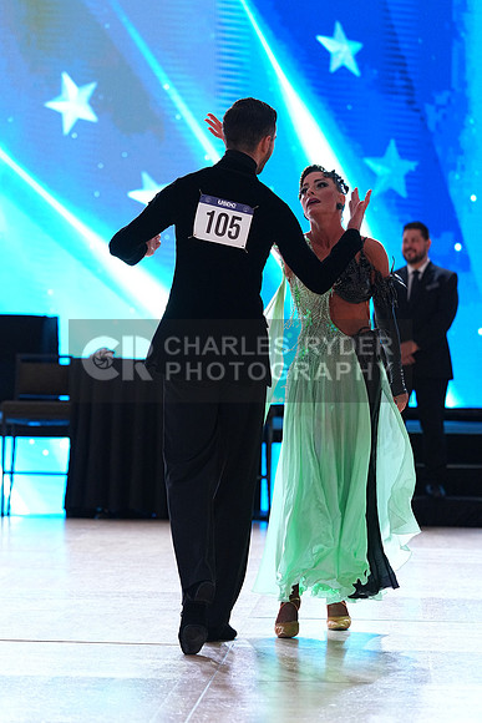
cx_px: 241
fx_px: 2709
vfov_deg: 15.2
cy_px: 362
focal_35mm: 135
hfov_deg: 10.2
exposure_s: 1/400
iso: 2500
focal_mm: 135
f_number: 4
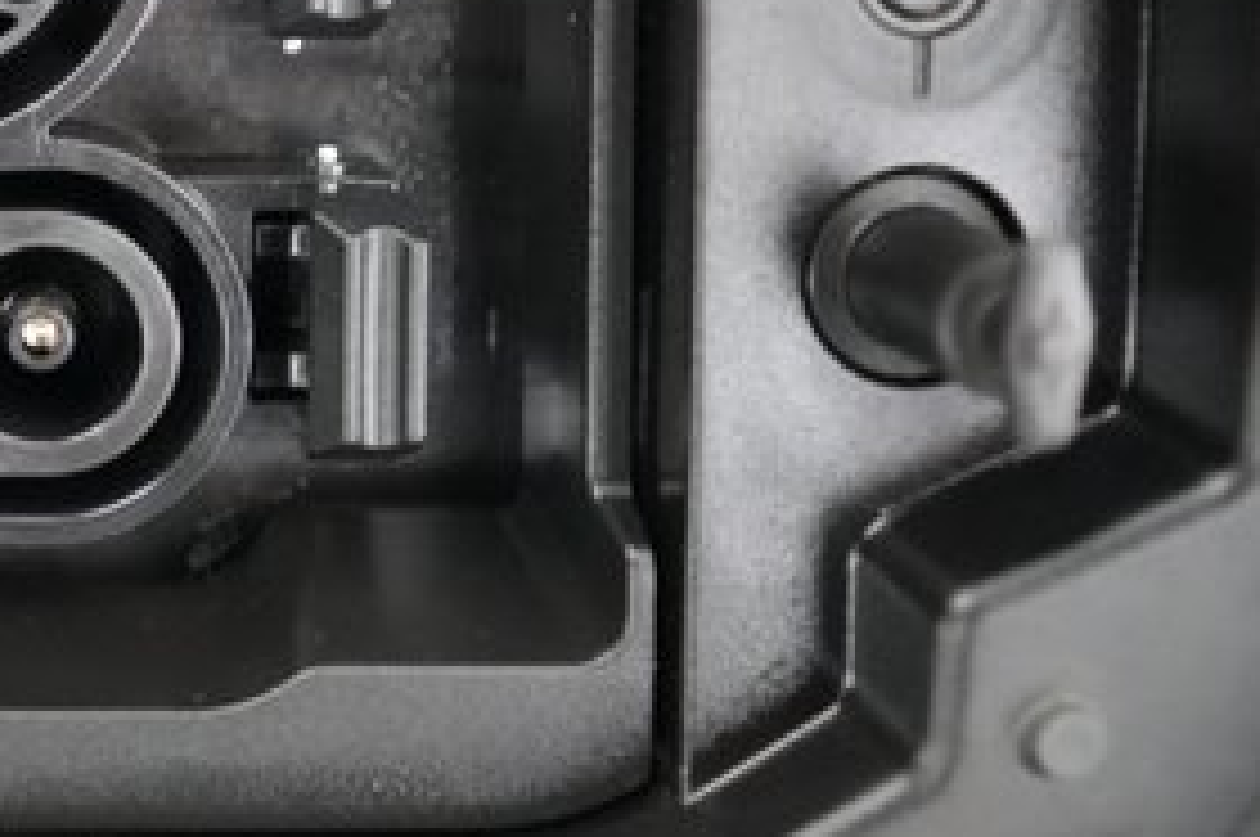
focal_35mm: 64
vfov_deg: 20.6
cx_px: -81
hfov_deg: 28.9
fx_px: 2237
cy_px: 27
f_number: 2.8
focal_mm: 28
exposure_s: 1/60
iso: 12800
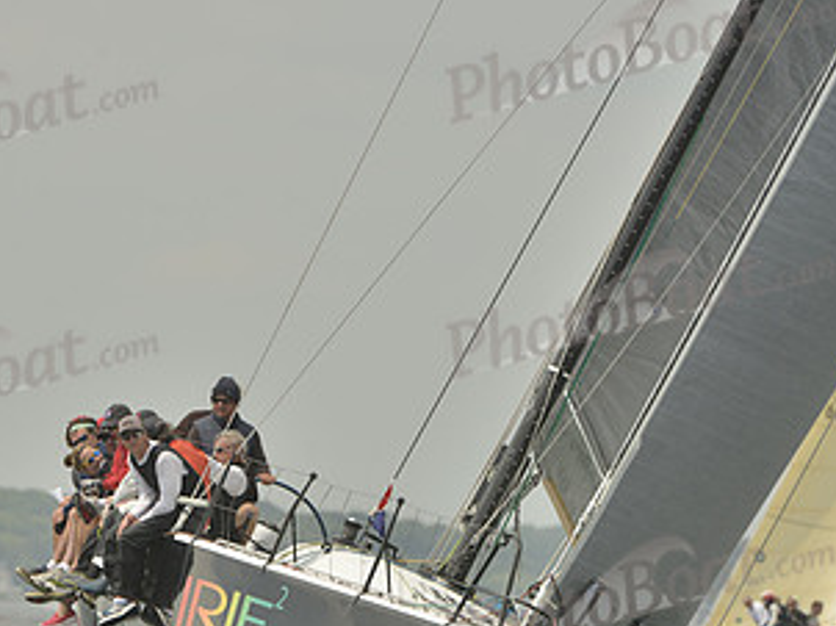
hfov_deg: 2.7
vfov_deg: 2.0
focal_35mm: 740
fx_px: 17857
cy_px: 489
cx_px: 305
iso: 280
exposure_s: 1/1000
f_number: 8
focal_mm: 400
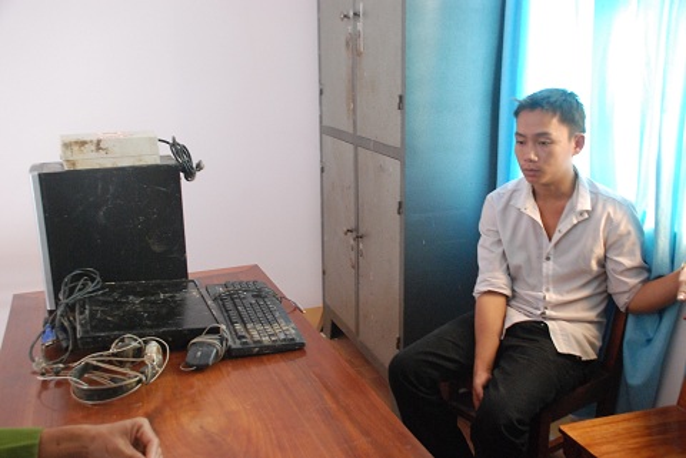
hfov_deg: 53.1
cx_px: 343
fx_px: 687
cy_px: 229
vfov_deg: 36.9
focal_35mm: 36
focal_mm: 24
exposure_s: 1/45
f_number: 4
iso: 1600
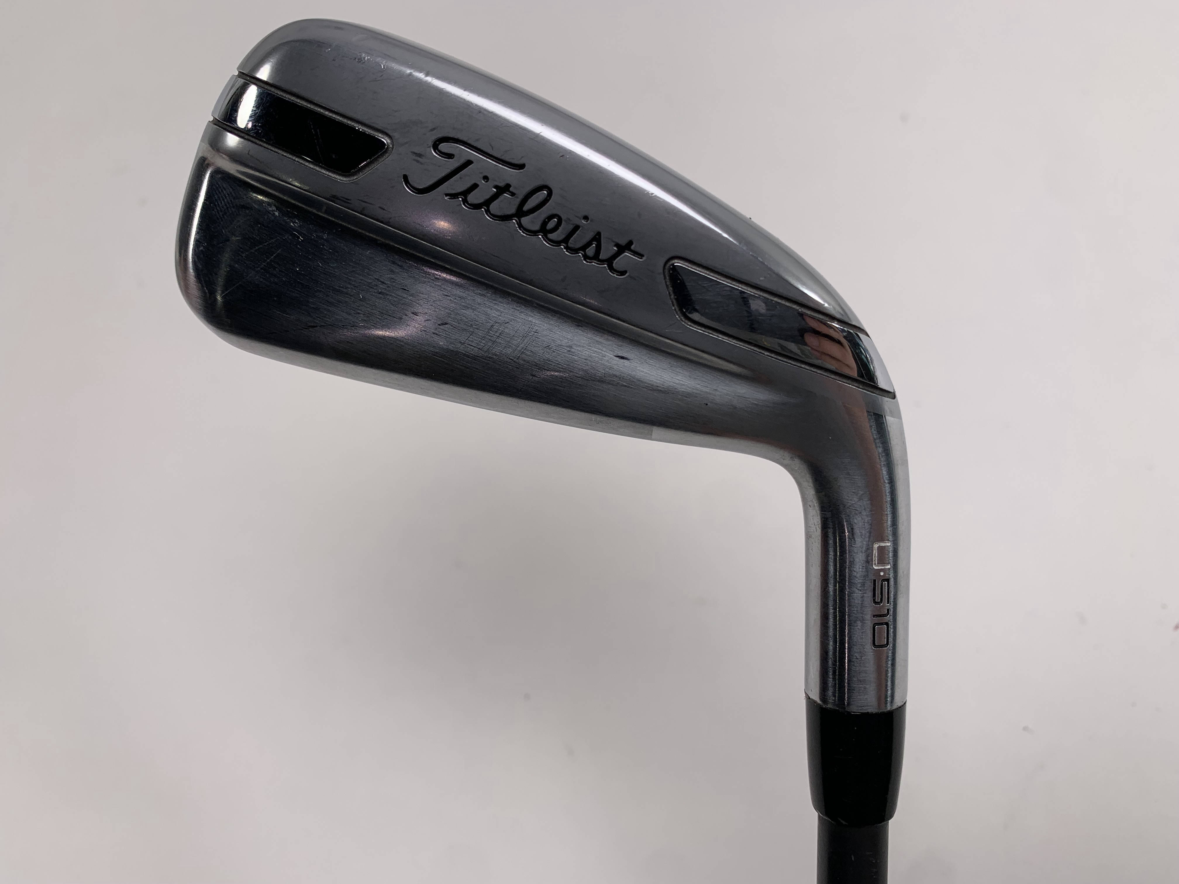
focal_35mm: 26
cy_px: 442
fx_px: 886
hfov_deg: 67.3
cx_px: 590
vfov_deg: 53.1
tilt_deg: -62.0
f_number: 1.8
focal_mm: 4.25
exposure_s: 1/342
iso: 25
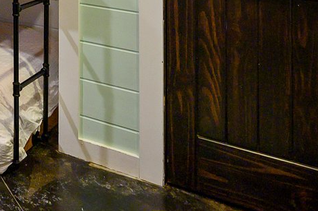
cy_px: -125
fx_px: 539
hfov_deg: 25.1
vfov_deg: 18.9
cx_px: -160
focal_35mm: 61
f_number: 4
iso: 500
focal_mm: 14
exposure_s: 1/80
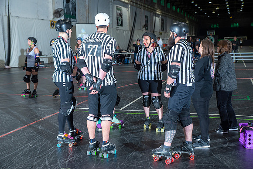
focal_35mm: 48
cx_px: 126
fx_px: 337
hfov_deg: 41.1
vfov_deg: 28.1
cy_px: 84
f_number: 5
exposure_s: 1/160
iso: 800
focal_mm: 48
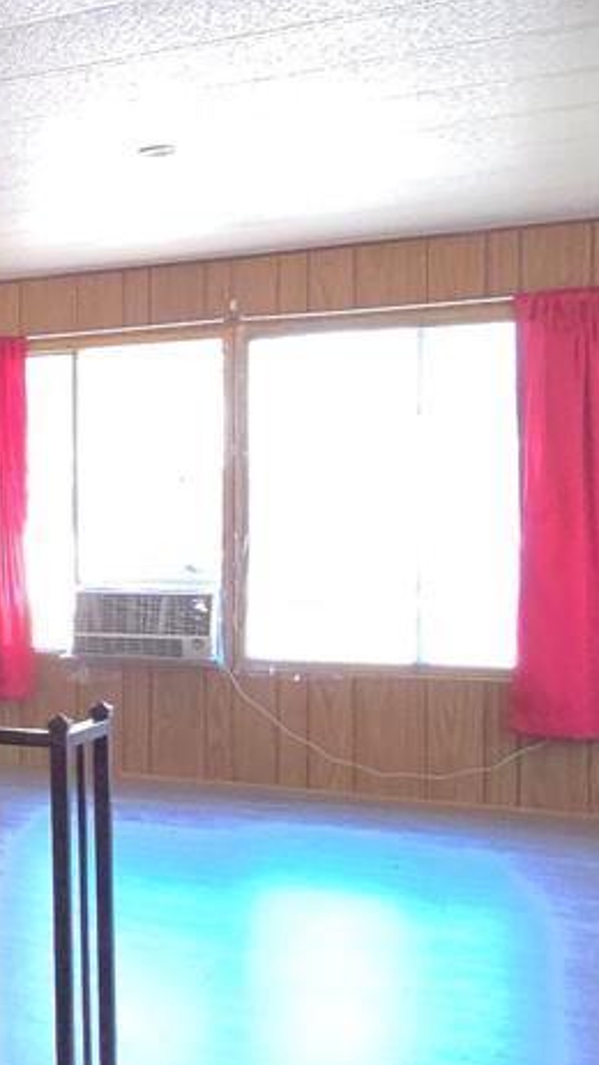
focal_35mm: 49
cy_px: 562
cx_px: -615
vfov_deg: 42.1
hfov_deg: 17.3
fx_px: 1383
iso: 250
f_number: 2.2
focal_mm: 2.2
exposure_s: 1/60.2
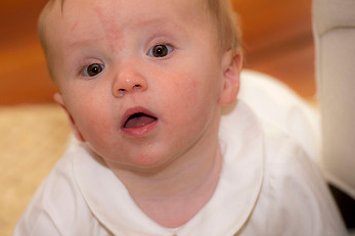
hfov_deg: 6.2
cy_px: 113
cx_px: 134
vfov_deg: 4.1
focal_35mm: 334
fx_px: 3292
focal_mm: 200
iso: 160
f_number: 3.5
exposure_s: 1/60
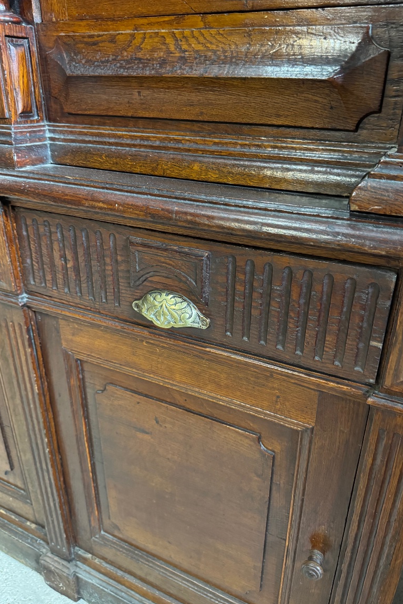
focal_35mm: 26
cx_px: 207
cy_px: 293
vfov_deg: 69.4
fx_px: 437
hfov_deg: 49.5
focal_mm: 6.76
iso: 1000
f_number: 1.78
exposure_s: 1/33
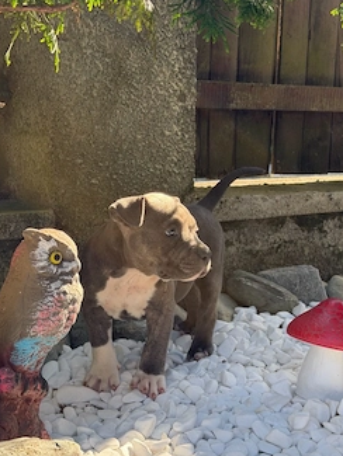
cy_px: 230
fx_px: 779
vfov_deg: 32.7
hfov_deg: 24.8
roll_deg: -0.5
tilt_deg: -9.1
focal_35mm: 59
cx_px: 181
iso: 80
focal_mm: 6.76
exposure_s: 1/754
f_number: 1.78
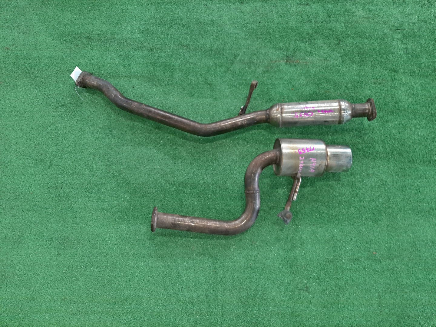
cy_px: 164
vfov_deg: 53.1
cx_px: 218
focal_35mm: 26
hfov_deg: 67.3
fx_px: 327
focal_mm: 3.93
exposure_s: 1/50
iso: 172
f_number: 1.7
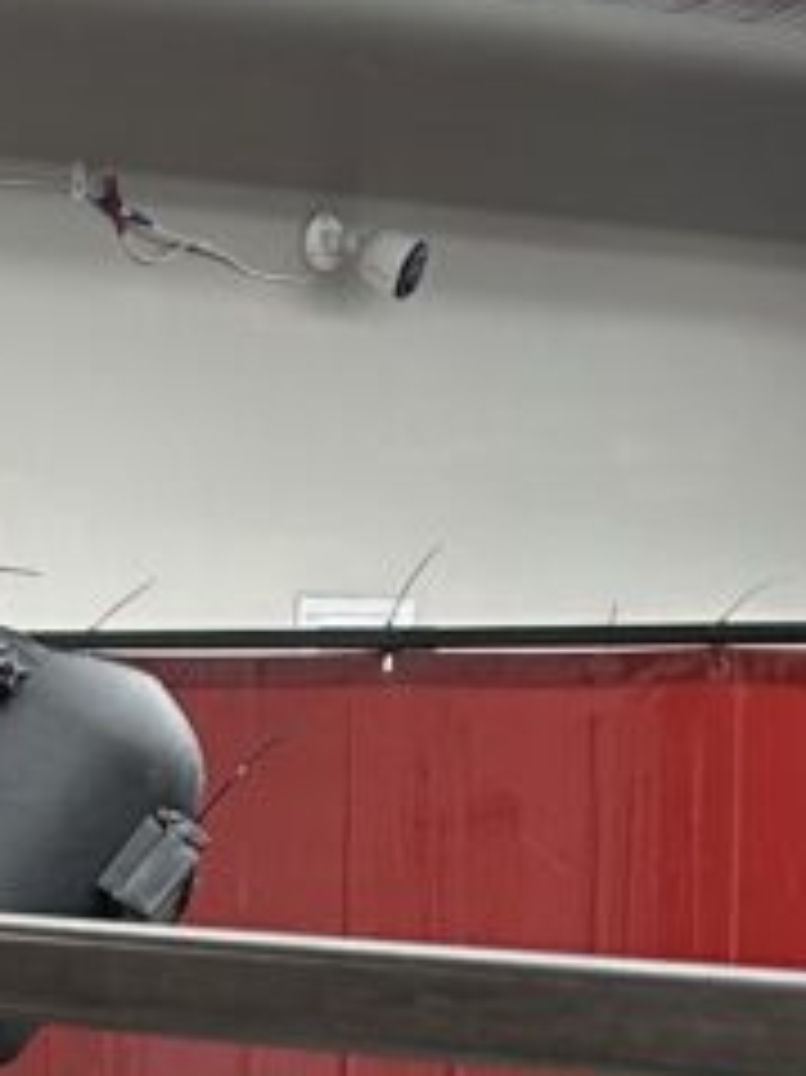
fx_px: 5189
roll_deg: -1.2
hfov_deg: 8.5
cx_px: -702
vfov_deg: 11.7
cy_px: 1166
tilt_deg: -4.8
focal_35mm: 167
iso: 80
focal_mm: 5.7
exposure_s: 1/60
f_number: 1.5
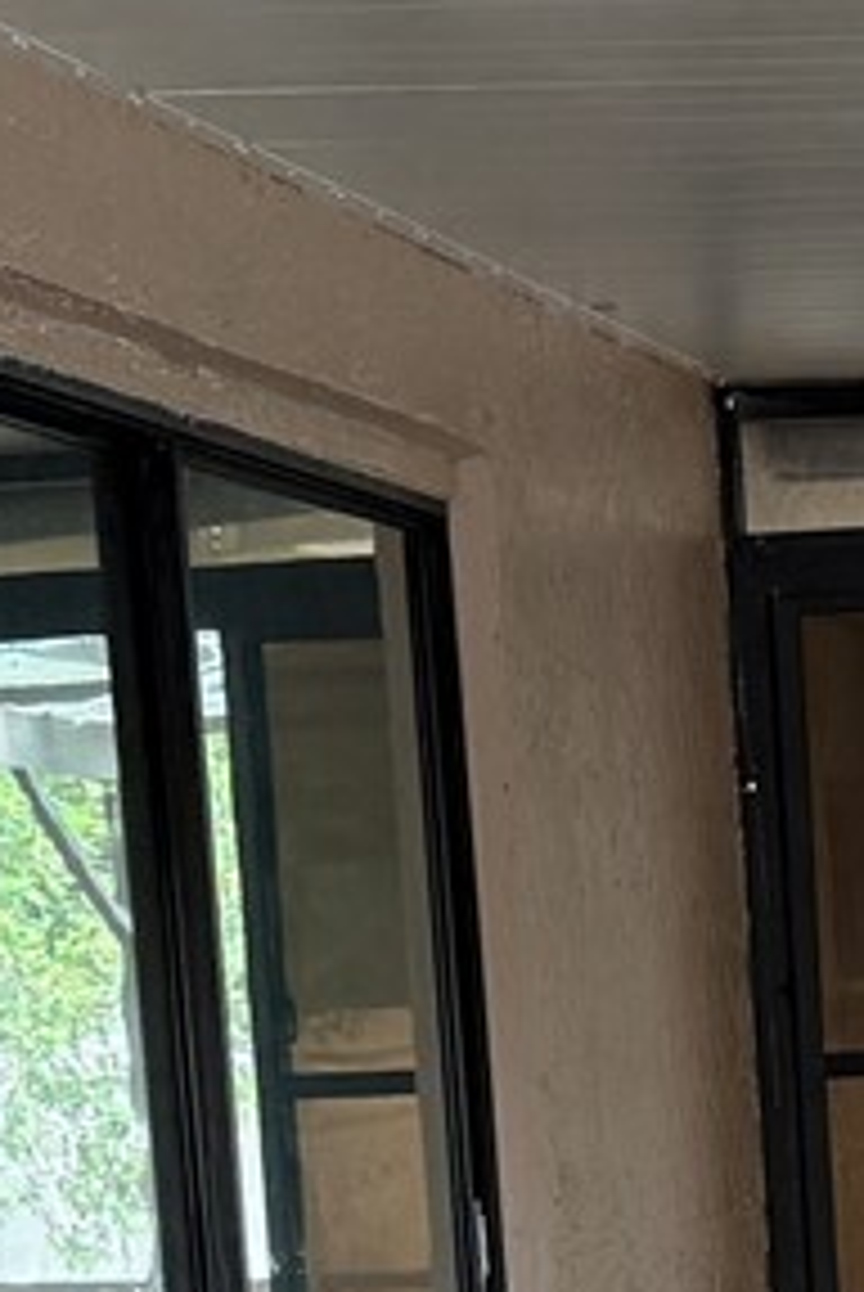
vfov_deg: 14.0
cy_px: 1792
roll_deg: +3.8
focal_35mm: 139
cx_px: 1197
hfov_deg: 9.7
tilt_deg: -6.9
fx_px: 4992
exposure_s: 1/228
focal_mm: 6.76
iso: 200
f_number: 1.78
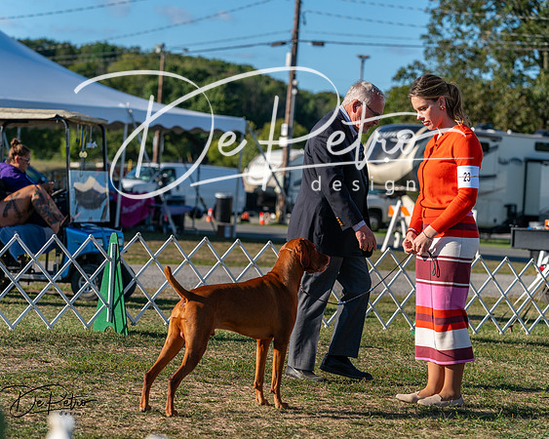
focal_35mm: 123
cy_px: 220
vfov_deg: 12.6
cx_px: 274
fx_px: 1994
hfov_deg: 15.7
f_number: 4.5
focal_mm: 109
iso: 125
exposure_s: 1/1250
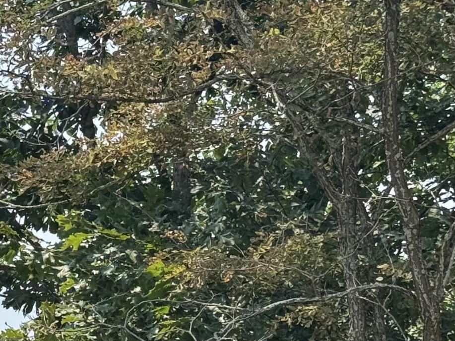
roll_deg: -0.7
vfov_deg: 9.4
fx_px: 2064
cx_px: -137
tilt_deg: +0.2
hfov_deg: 12.2
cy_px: 374
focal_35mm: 157
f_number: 1.78
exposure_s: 1/3096
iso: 64
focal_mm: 6.76
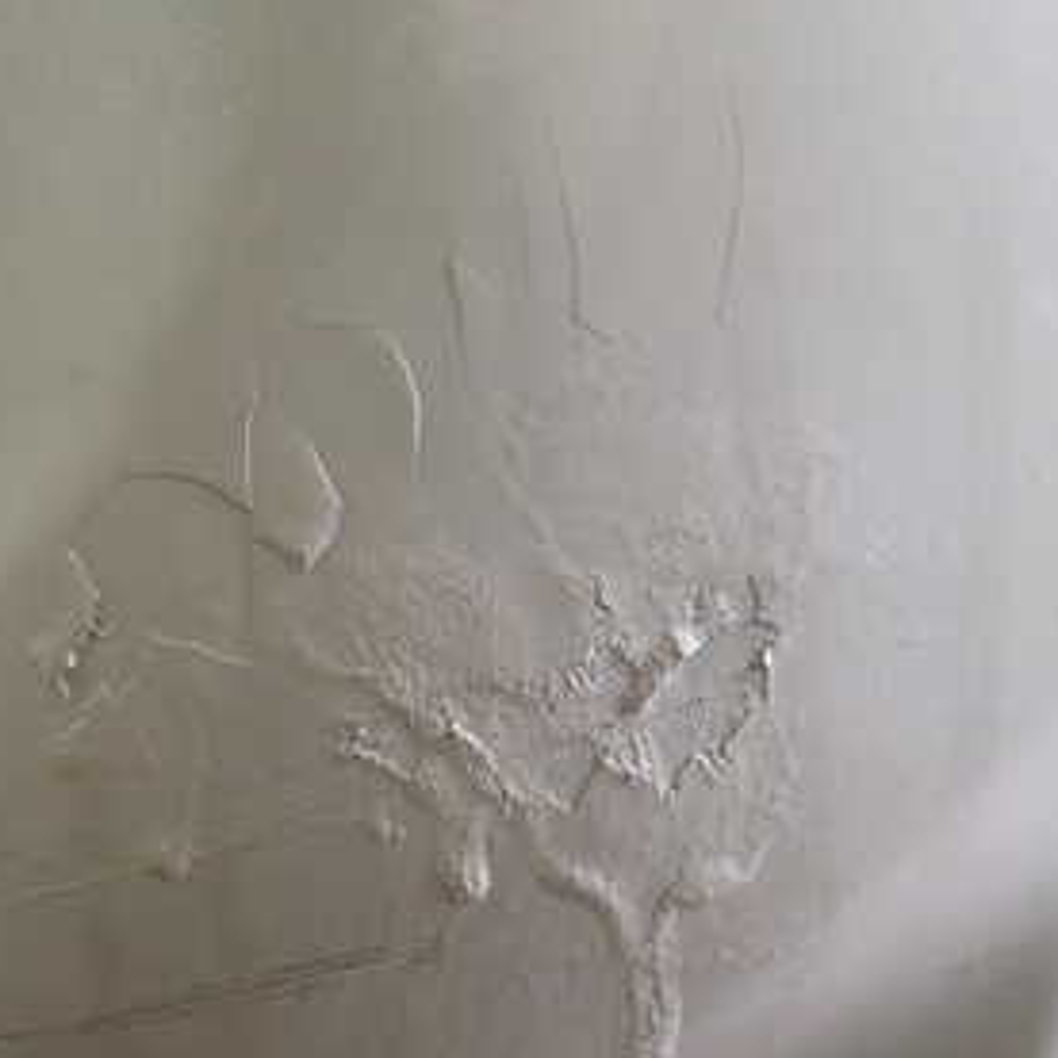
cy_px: 702
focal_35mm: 48
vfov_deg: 35.0
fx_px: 1660
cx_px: 330
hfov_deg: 34.9
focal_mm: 4.5
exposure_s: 1/50
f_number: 2
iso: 200
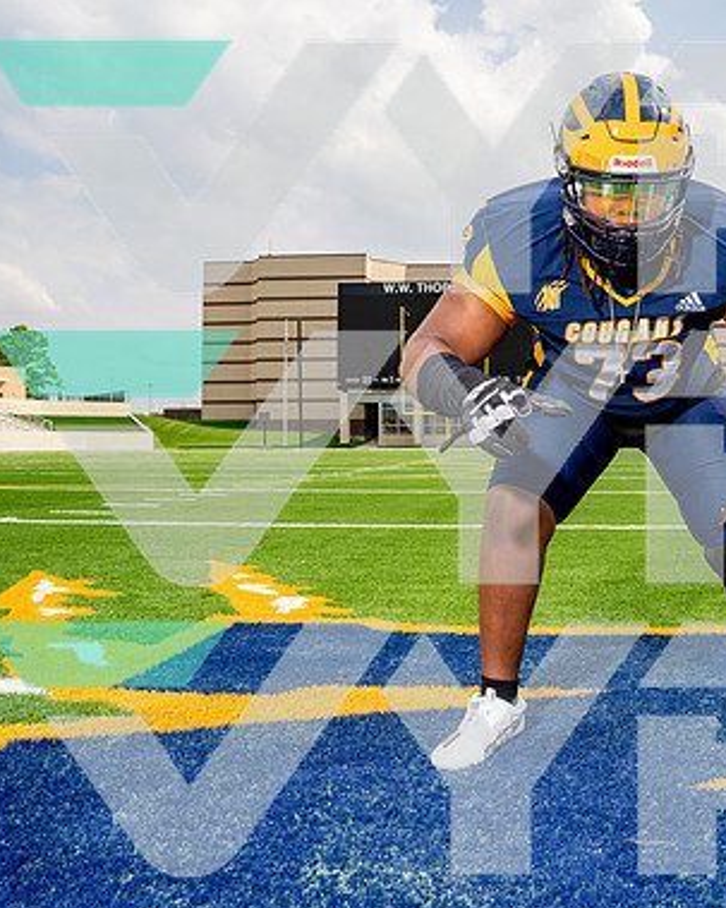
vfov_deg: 55.7
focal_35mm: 32
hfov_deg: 43.3
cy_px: 459
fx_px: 860
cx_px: 599
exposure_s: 1/250
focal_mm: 22
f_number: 8
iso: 100
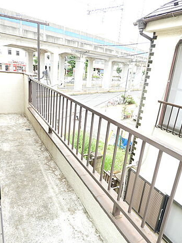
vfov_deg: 69.4
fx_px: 175
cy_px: 126
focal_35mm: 25
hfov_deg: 54.9
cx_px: 94
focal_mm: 4.3
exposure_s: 1/125
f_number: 3.3
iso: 100
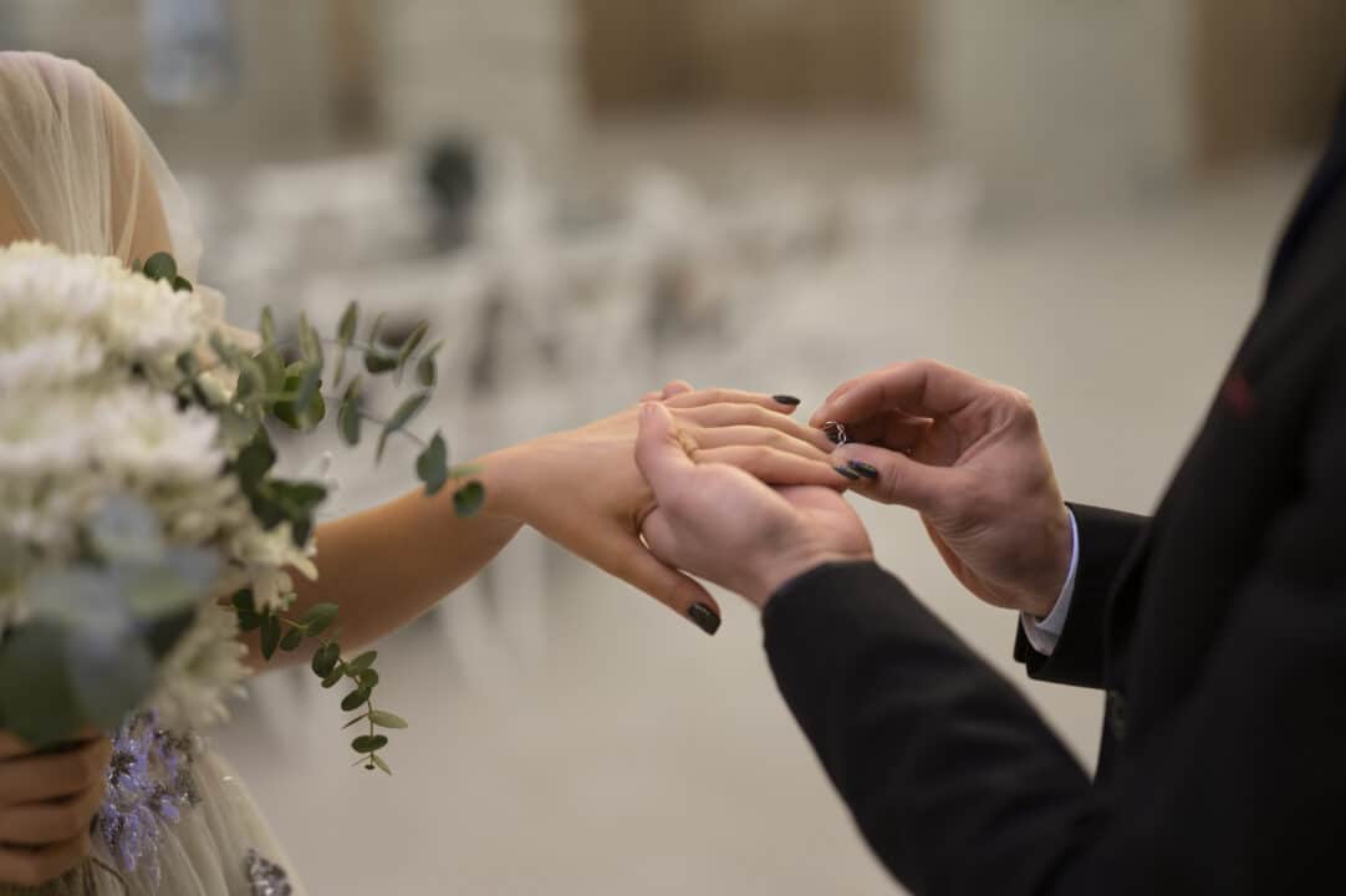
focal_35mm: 50
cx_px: 673
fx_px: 1868
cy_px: 448
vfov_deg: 27.0
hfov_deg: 39.6
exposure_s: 1/125
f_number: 1.4
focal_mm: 50
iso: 400
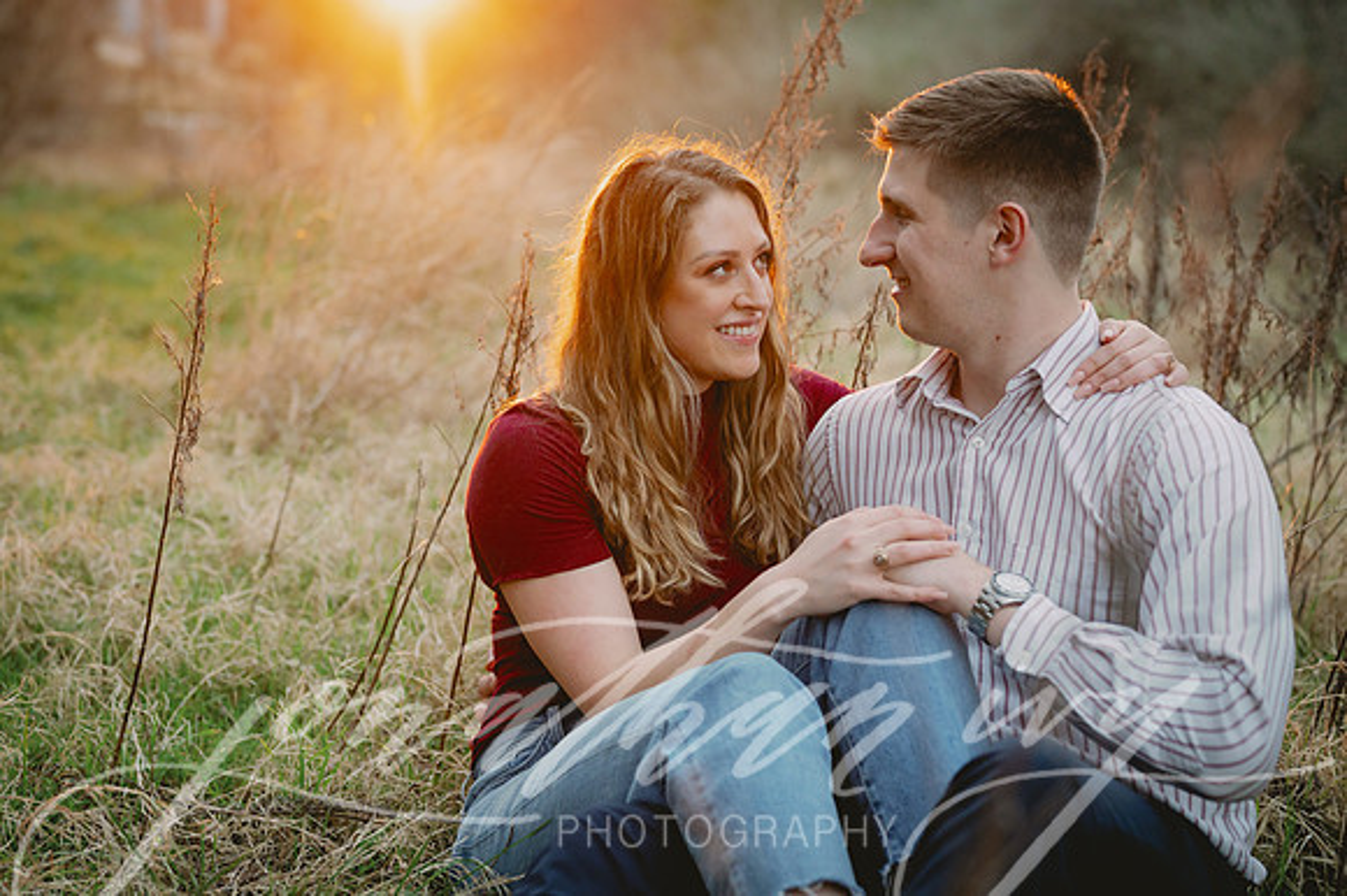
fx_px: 2217
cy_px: 430
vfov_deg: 22.9
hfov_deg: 33.7
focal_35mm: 59
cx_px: 583
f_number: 2.8
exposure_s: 1/800
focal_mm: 50
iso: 800
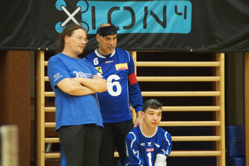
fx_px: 2073
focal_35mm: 300
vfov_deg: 4.6
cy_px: 83
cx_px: 124
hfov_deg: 6.9
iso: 1600
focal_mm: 200
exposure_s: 1/13
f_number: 6.3
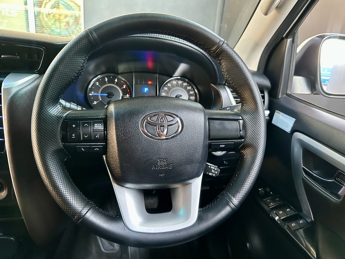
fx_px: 239
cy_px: 130
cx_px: 172
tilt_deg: -19.6
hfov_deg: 71.6
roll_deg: -5.9
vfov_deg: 56.8
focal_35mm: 24
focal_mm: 6.86
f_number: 1.78
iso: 1000
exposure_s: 1/45
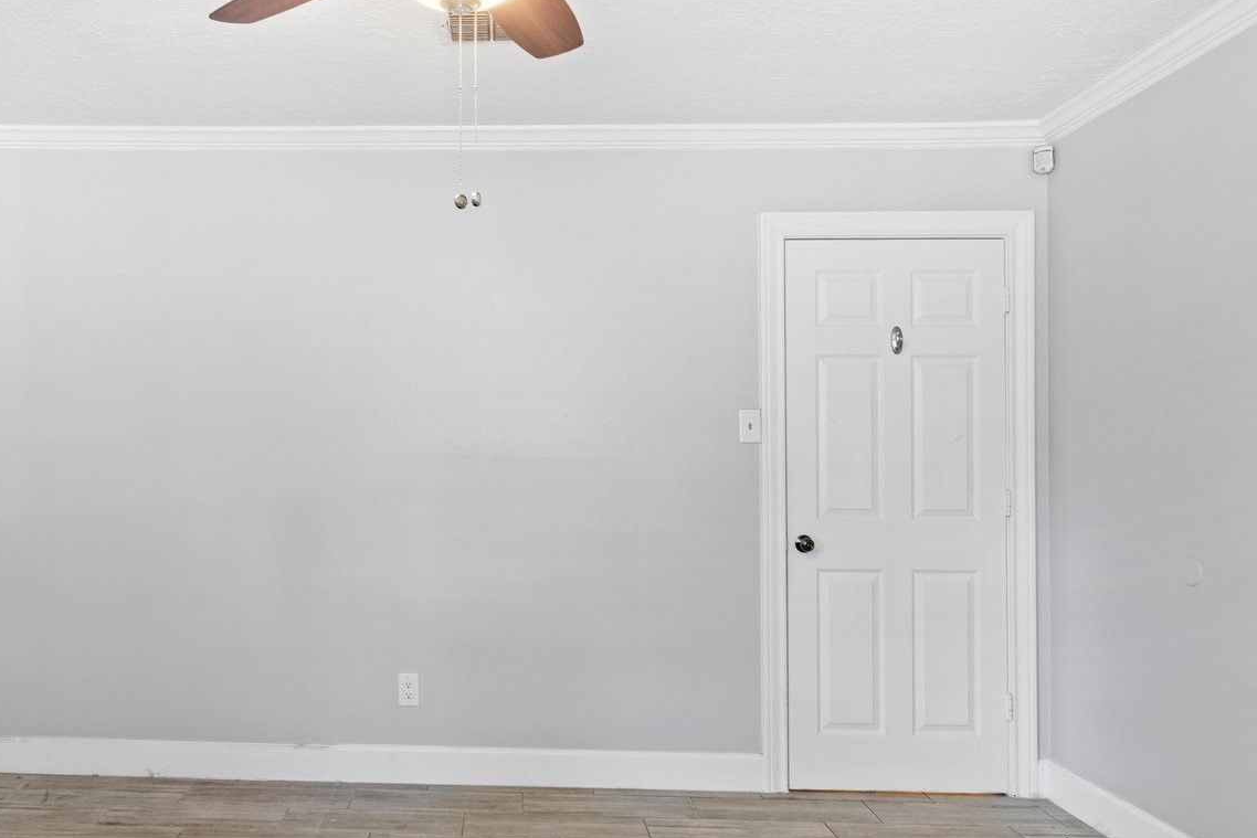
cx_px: 418
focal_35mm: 27
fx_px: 943
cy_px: 465
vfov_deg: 47.9
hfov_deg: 65.6
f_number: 10
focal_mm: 15
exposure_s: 1.6
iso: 250
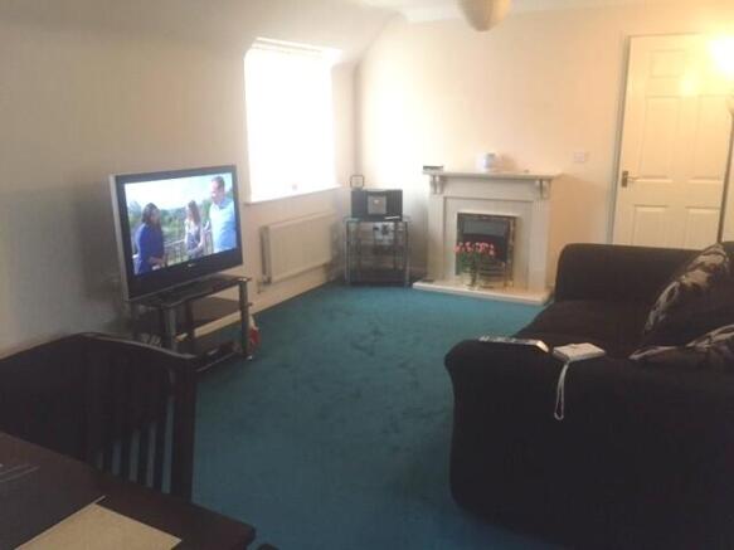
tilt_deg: -13.6
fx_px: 615
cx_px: 367
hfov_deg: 61.7
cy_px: 275
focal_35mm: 29
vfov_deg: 48.2
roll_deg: -0.5
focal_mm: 4.15
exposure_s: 1/30
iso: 200
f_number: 2.2
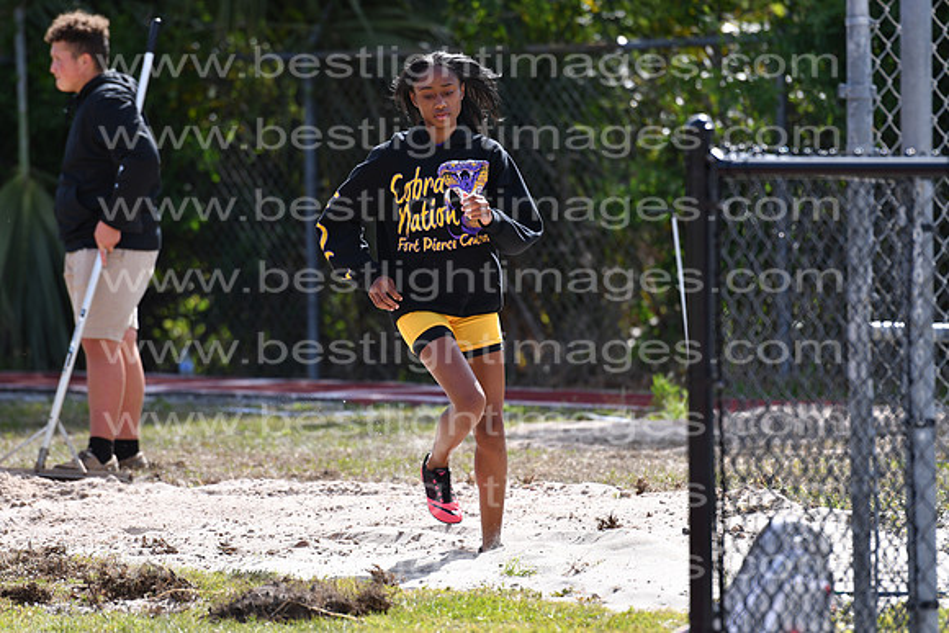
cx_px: 474
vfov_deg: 4.6
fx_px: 7910
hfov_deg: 6.9
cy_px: 316
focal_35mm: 300
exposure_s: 1/1000
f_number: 4
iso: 100
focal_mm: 200
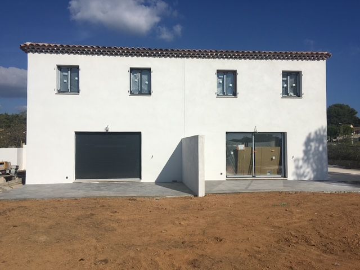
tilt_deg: +0.3
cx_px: 180
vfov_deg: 48.2
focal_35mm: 29
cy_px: 135
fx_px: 302
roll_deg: +0.3
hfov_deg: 61.7
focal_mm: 4.15
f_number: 2.2
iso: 25
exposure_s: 1/4525
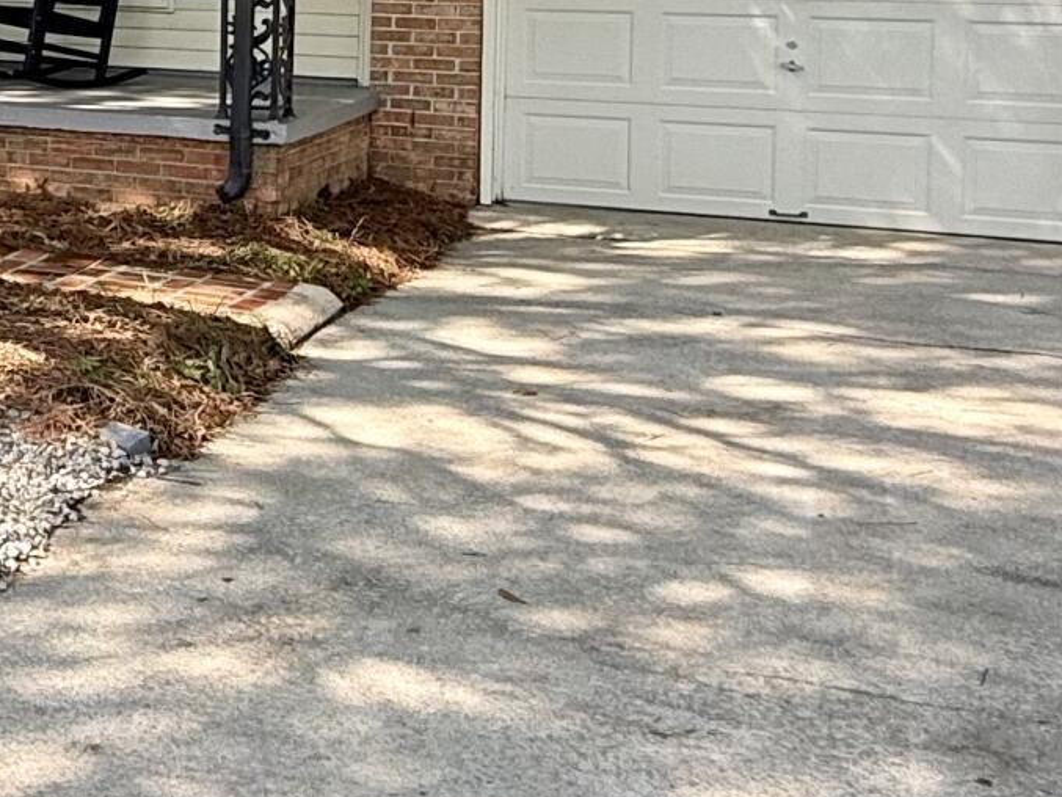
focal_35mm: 62
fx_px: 1902
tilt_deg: -1.5
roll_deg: -1.3
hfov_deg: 26.9
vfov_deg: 22.7
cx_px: -271
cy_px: -5
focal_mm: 2.22
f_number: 2.2
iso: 50
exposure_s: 1/203
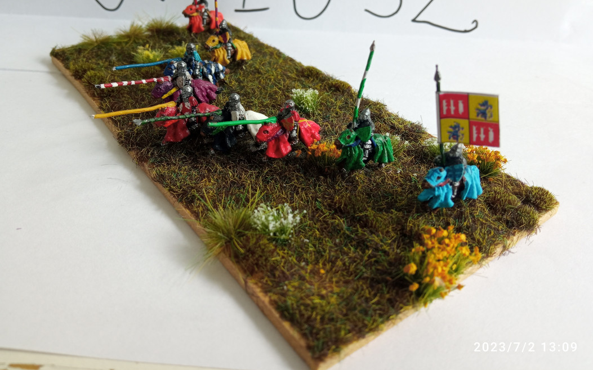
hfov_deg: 64.6
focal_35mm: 29
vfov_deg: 42.9
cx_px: 296
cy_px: 147
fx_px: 469
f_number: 2.2
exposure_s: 1/50
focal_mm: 3.79
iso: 139
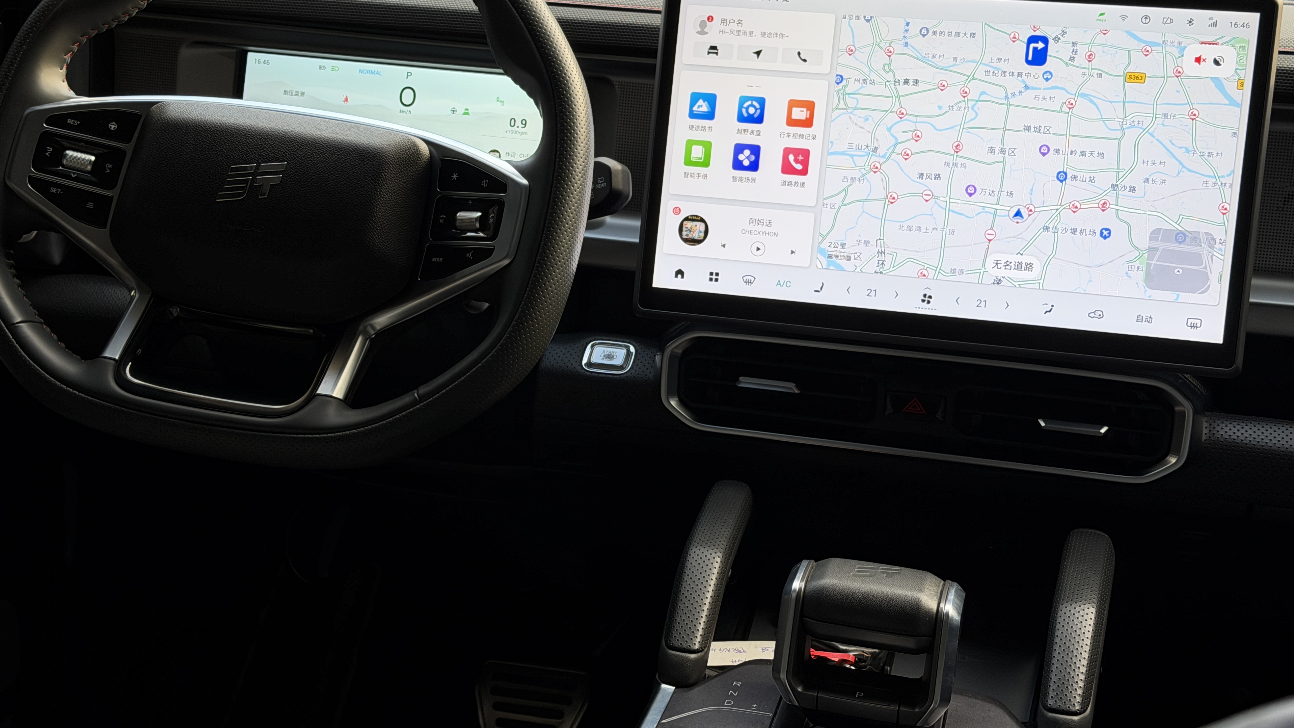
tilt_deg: -16.7
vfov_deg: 21.8
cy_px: 320
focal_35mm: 55
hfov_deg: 37.8
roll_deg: -0.7
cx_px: 617
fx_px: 1887
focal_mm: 6.76
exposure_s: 1/122
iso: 50
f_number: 1.78
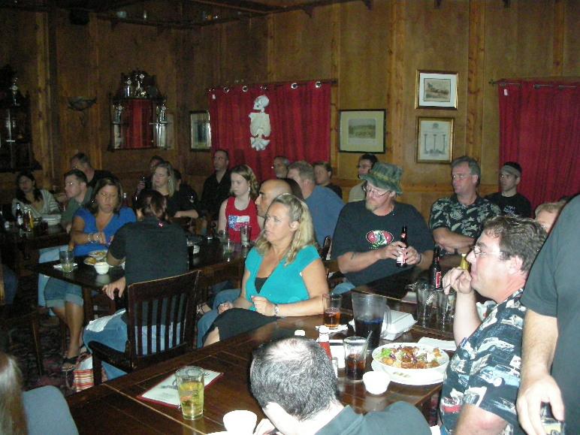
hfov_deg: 52.6
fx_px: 586
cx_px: 290
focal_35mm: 35
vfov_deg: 40.7
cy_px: 218
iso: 615
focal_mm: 5.8
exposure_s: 1/60
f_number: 2.8
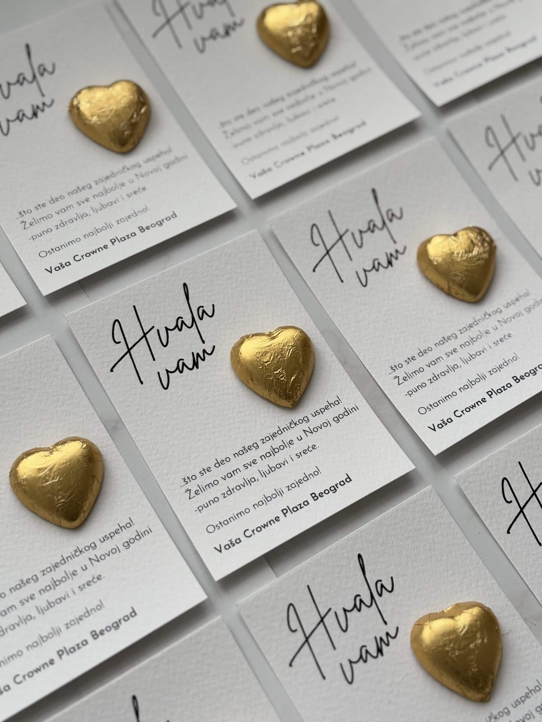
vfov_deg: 36.8
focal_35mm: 52
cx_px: 271
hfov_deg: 28.0
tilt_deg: -66.5
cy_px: 361
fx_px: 1086
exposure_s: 1/69
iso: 50
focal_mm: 5.96
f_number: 1.6
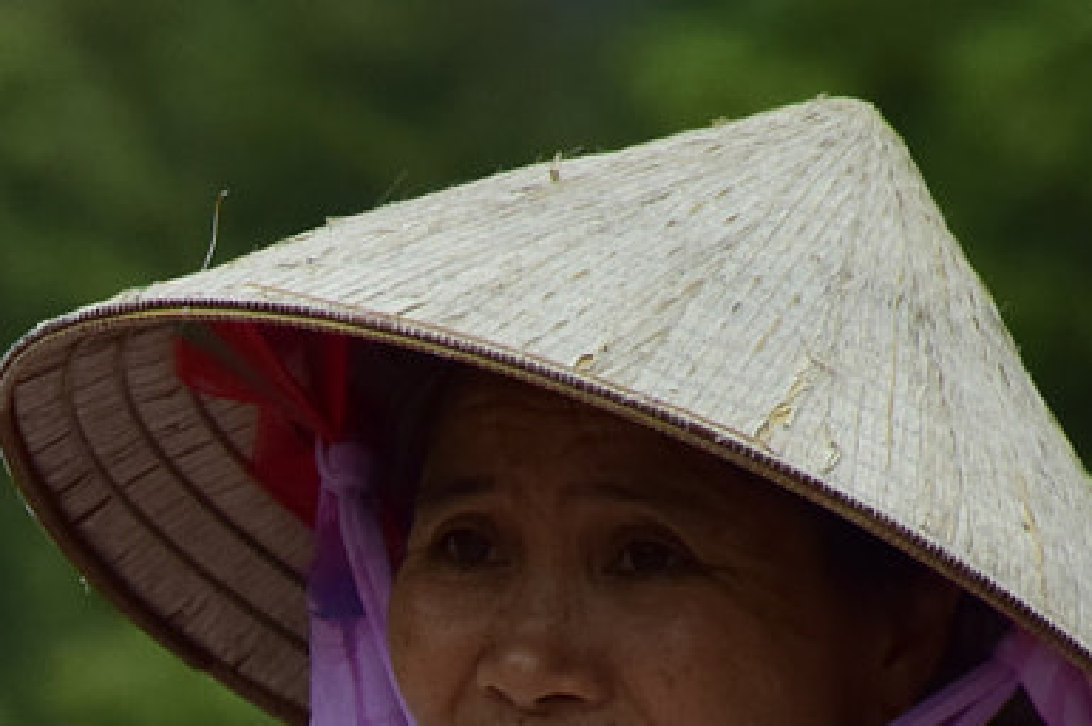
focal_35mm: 873
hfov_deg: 2.4
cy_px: 1443
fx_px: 26458
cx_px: -227
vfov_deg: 1.6
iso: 400
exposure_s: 1/640
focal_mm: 140
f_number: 5.6
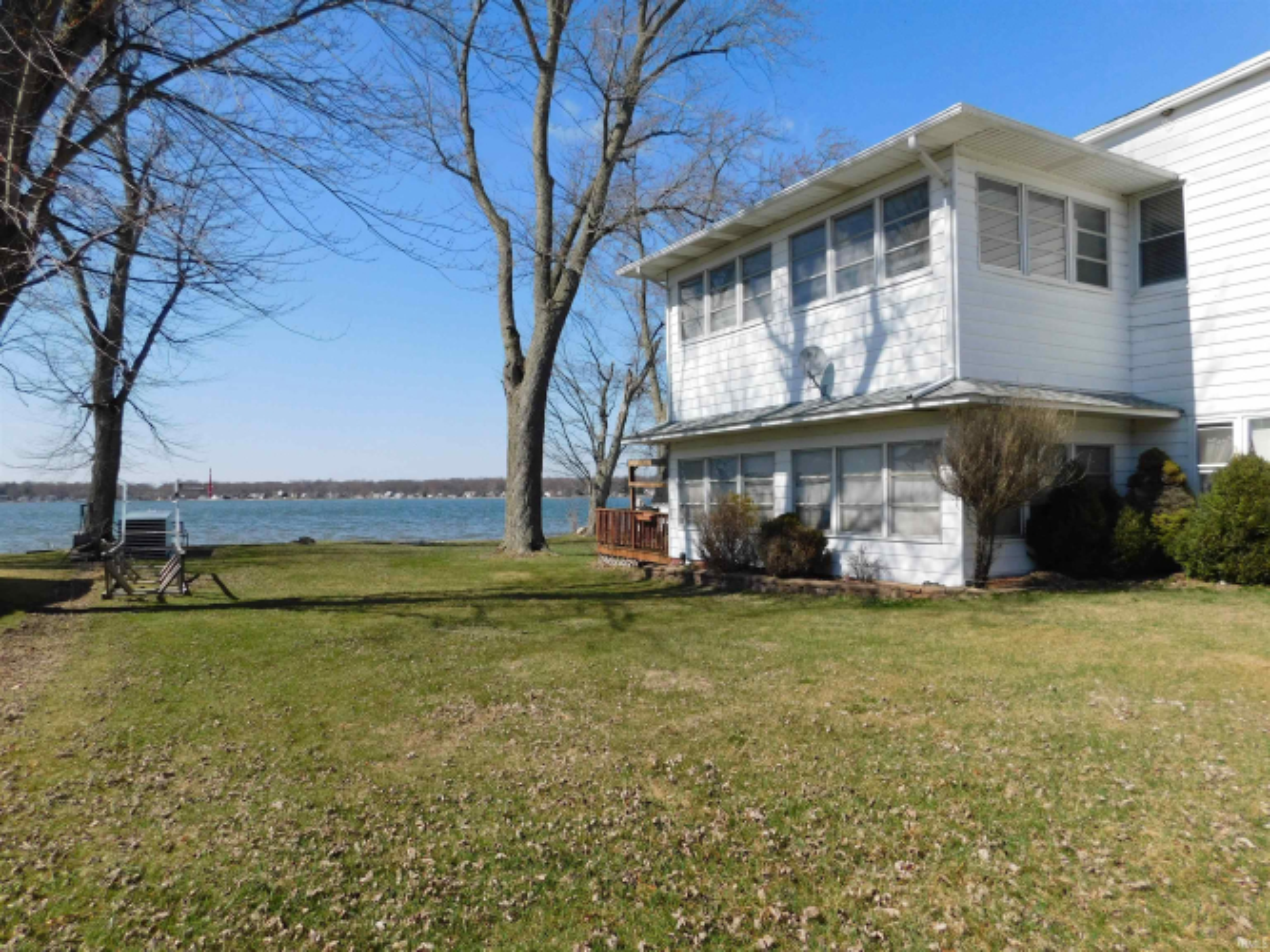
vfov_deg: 58.9
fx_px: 844
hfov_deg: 73.9
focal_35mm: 23
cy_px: 476
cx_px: 635
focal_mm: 4
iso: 125
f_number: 6
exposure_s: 1/500
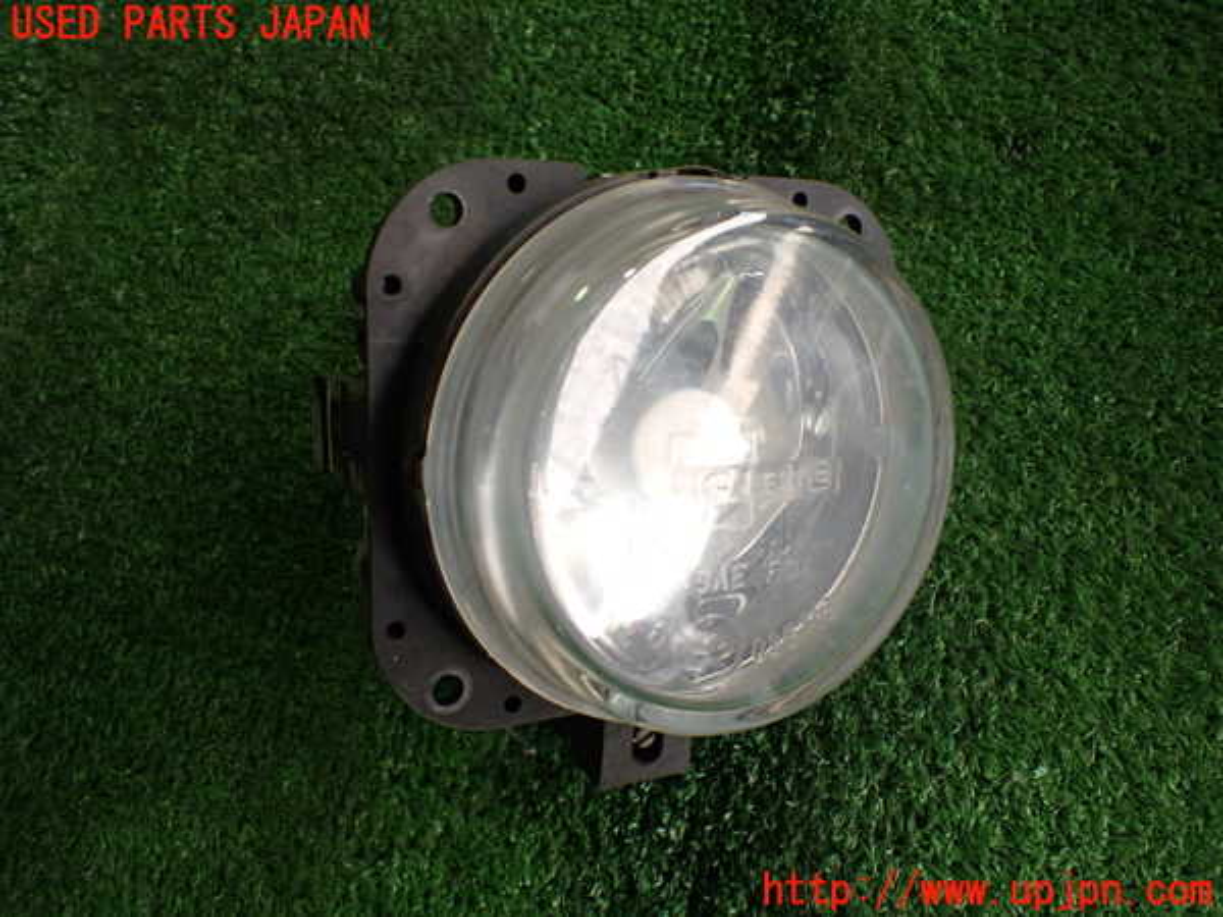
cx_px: 612
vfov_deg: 46.8
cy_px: 458
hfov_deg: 60.0
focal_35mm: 30
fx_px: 1060
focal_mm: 5.4
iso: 250
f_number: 2.3
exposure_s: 1/125
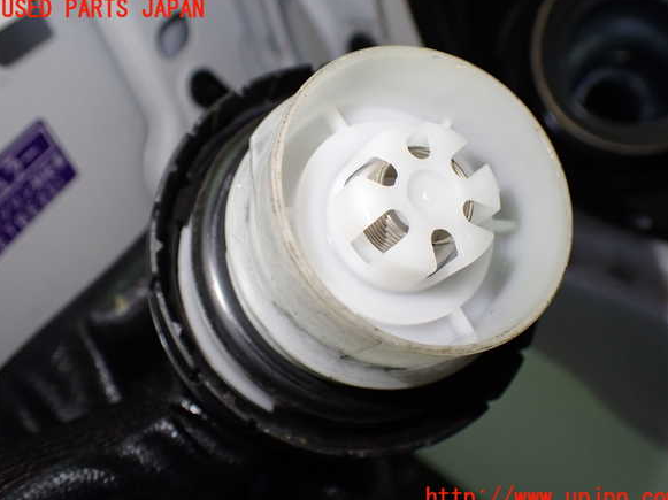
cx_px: 340
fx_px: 598
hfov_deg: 58.4
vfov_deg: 45.4
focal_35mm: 31
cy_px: 254
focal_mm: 5.4
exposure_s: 1/125
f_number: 2.3
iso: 320
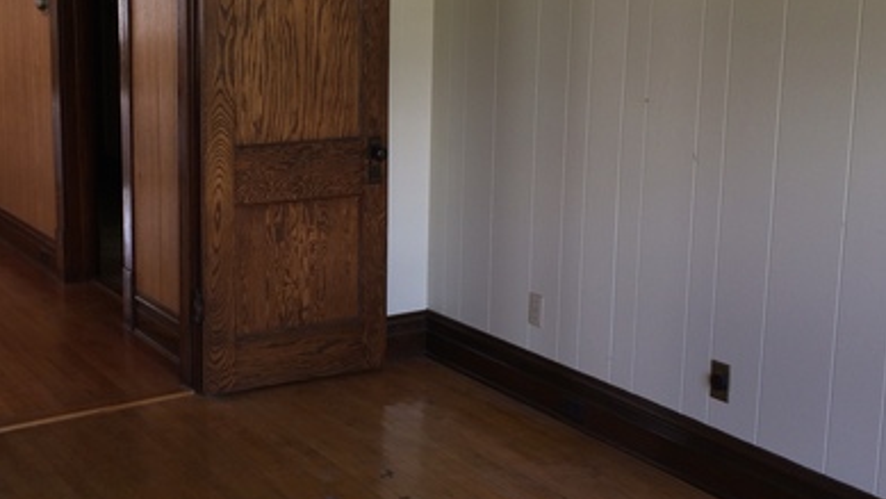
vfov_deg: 23.0
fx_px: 1222
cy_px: 169
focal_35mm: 52
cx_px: 289
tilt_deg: -8.2
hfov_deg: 39.3
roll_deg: +1.0
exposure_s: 1/30
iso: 50
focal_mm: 4.15
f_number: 2.2
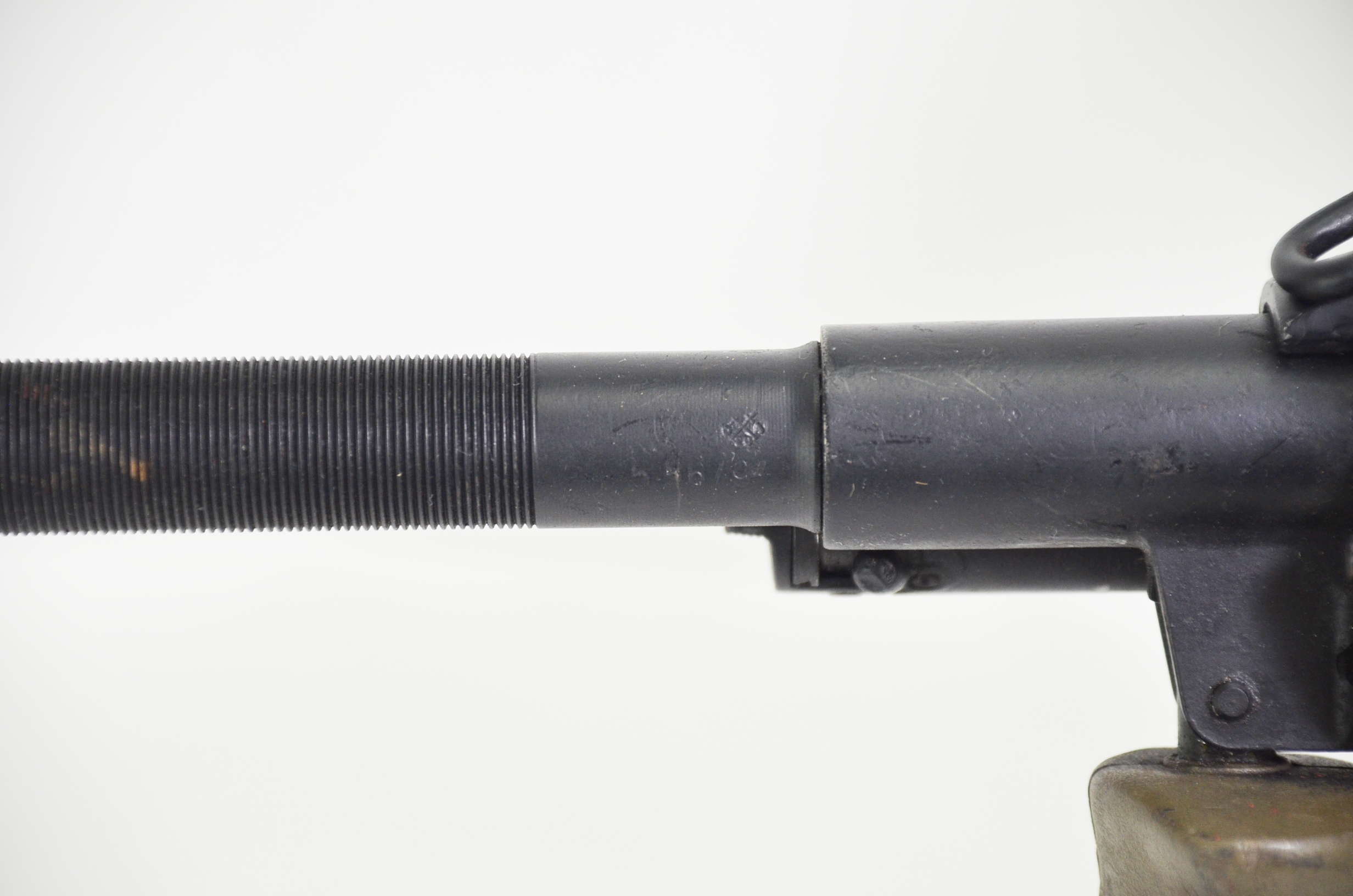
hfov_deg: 10.2
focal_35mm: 202
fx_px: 7595
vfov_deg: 6.8
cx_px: 676
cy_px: 448
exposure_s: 1/200
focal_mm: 135
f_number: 5.6
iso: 800
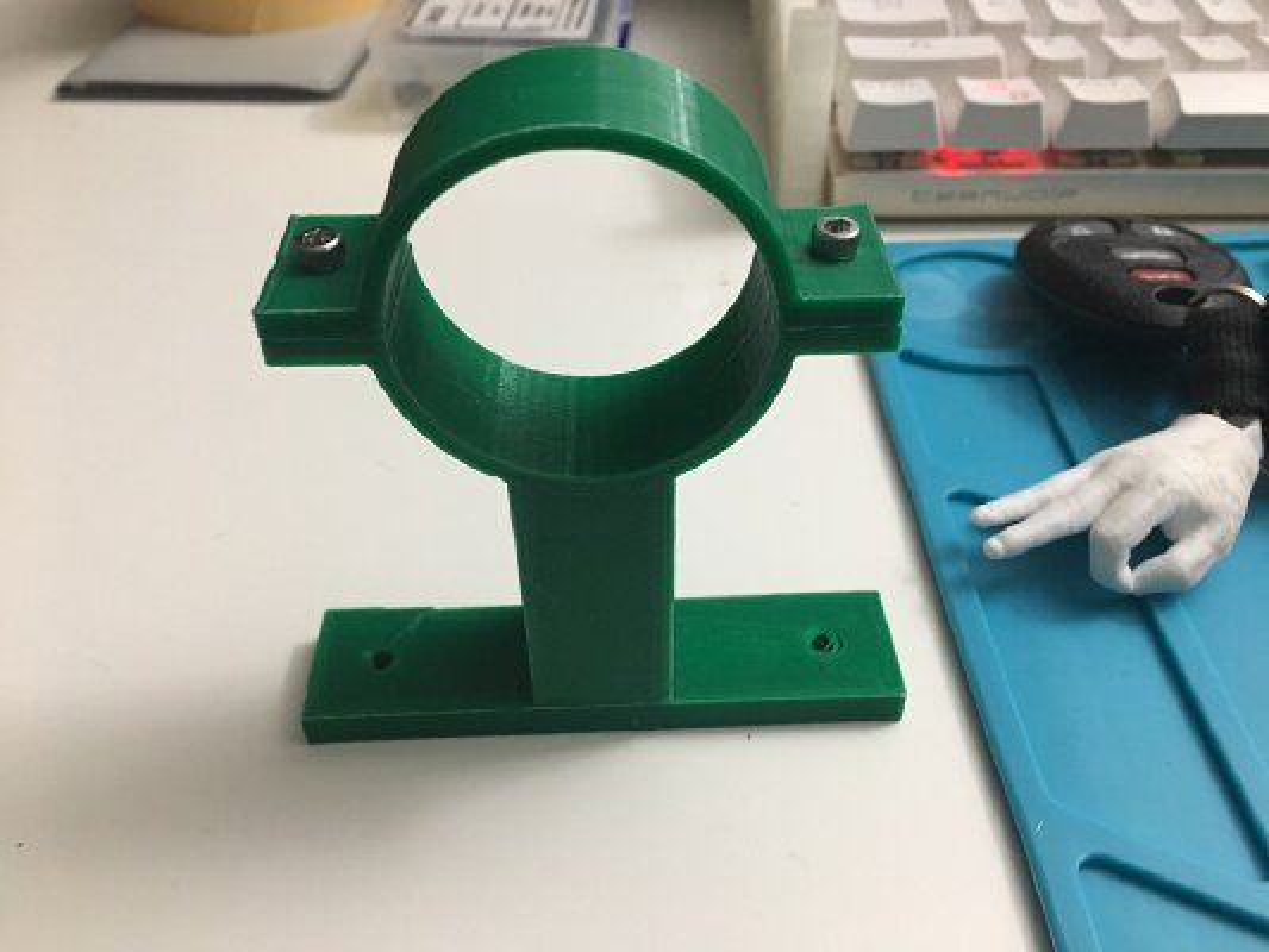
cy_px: 476
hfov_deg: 61.6
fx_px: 1063
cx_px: 634
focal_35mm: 29
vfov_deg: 48.2
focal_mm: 4.15
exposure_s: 1/10
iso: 100
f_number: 2.2
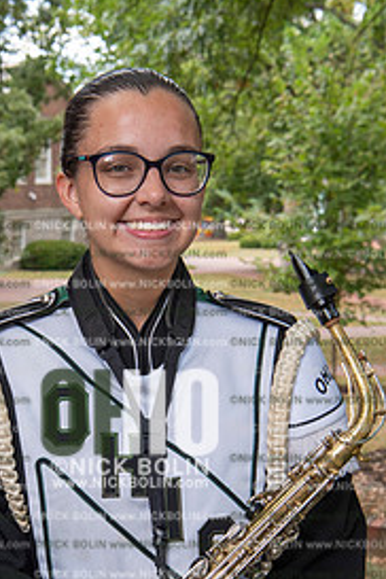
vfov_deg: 25.4
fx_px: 1270
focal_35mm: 79
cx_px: 129
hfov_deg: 17.2
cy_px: 428
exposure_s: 1/100
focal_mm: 48
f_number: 8
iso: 500
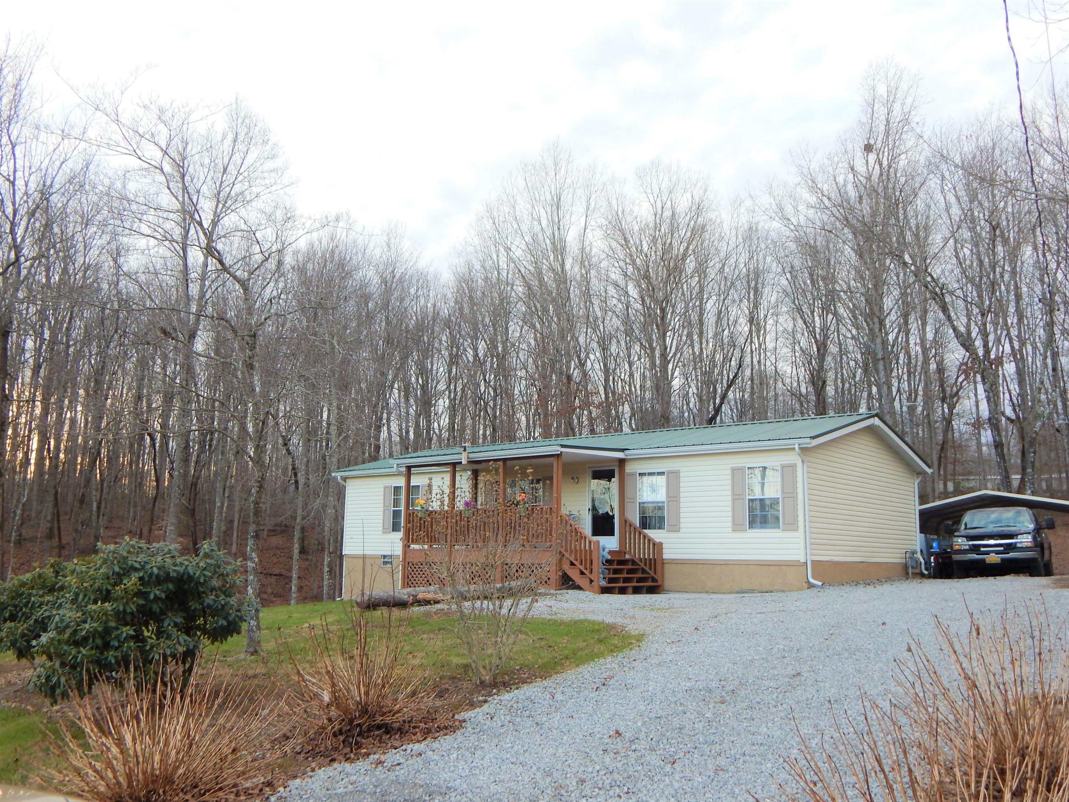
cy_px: 401
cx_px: 534
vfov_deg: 45.4
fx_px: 957
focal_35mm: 31
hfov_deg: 58.4
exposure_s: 1/100
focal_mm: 5.6
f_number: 3.2
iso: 125
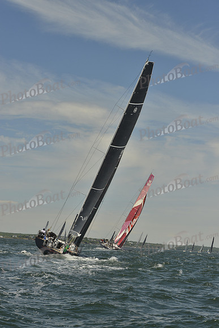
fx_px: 711
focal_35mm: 78
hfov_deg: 17.5
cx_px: 110
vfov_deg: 26.0
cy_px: 164
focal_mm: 78
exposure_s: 1/1600
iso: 280
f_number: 10
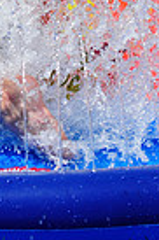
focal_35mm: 345
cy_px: -79
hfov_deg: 4.0
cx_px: 66
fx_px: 2291
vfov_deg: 5.9
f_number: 7.1
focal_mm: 70
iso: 200
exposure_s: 1/800
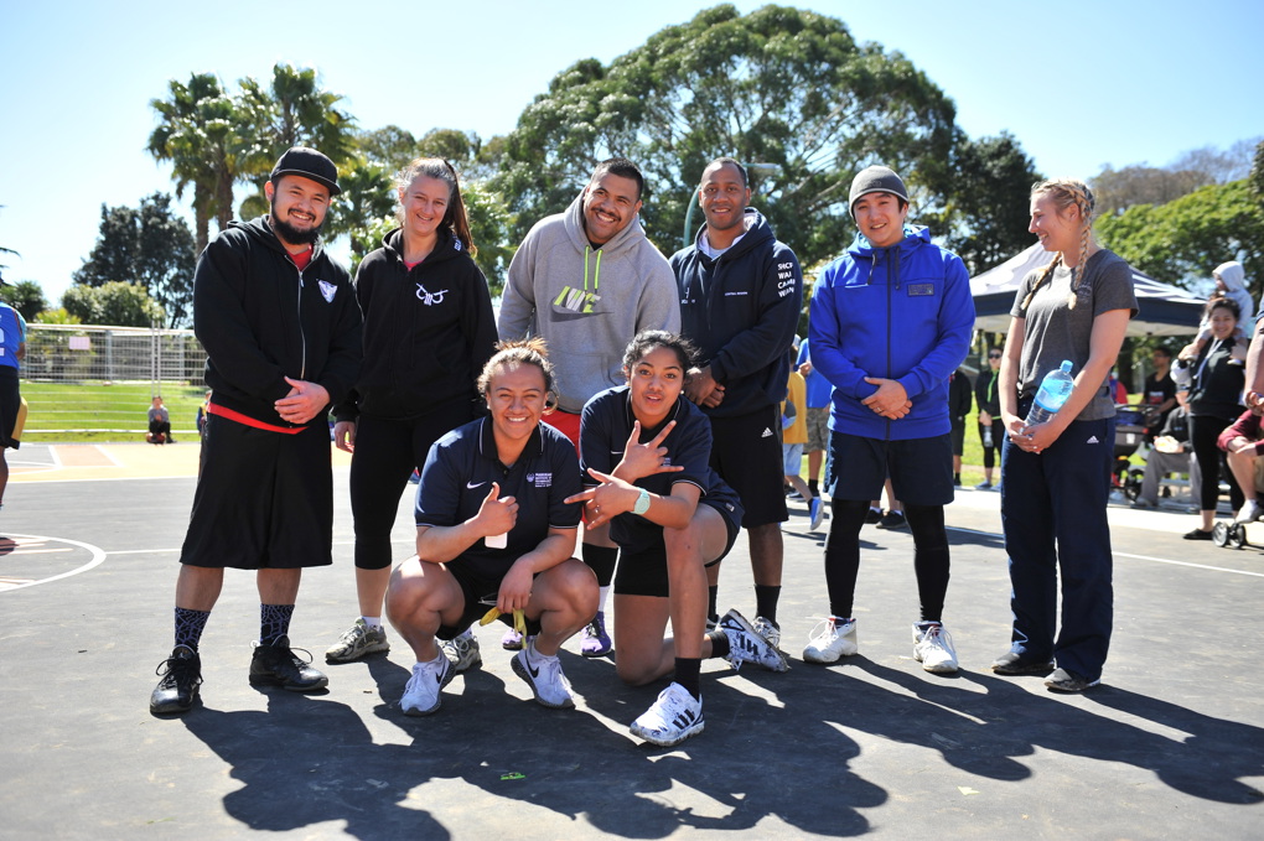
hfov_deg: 54.5
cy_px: 420
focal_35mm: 35
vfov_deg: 37.8
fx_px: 1228
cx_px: 632
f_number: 3.5
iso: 400
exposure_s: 1/2000
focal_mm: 35
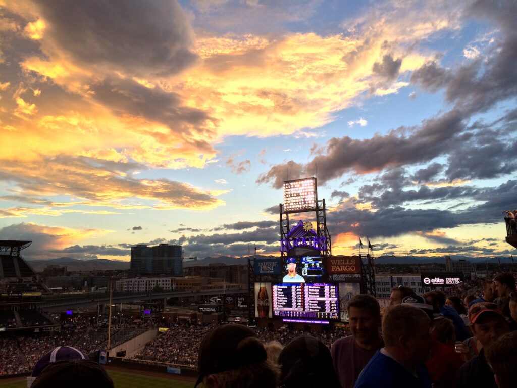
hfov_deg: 60.0
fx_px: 448
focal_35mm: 30
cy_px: 194
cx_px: 258
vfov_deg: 46.8
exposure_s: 1/326
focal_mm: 4.12
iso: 32
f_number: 2.2
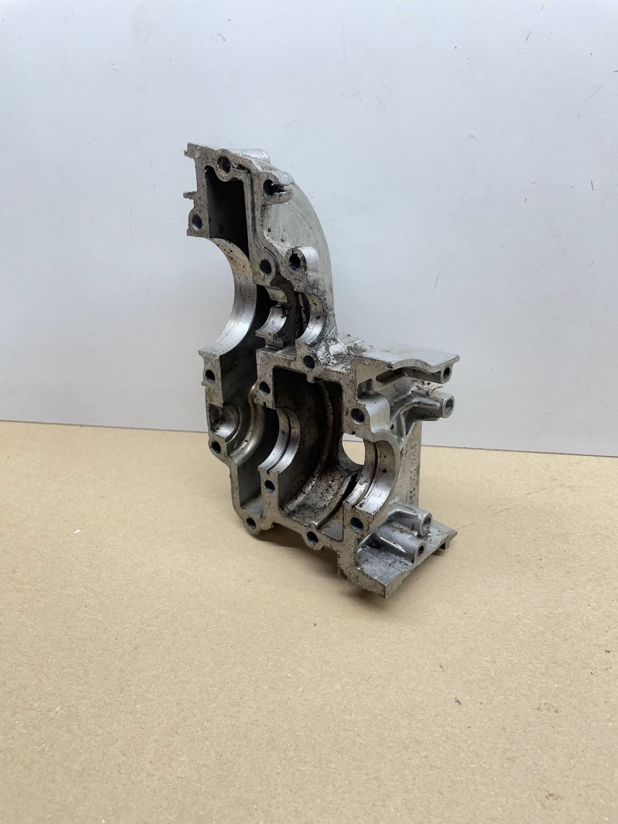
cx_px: 309
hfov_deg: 53.1
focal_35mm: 26
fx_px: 619
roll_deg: +2.0
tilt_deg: -35.9
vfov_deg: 67.3
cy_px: 412
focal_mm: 4.2
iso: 80
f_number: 1.6
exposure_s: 1/100
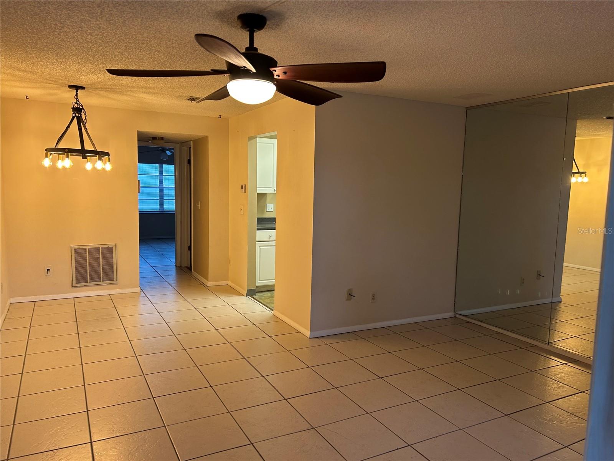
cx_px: 307
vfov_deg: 53.1
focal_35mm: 26
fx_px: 461
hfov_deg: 67.3
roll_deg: -1.4
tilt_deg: -5.5
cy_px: 230
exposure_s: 1/60
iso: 80
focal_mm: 5.7
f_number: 1.5
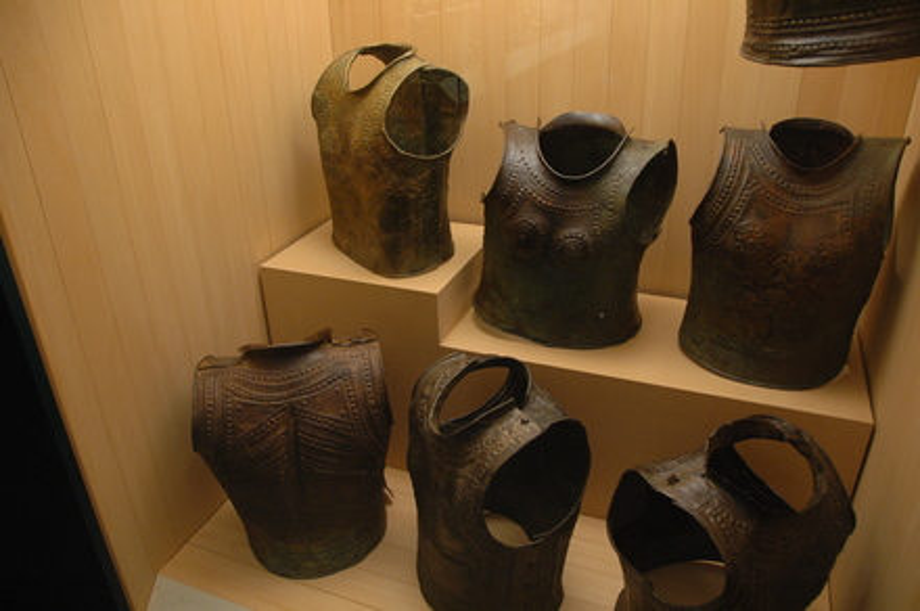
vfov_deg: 47.8
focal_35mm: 27
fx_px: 689
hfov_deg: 67.5
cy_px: 306
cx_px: 460
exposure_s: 1/20
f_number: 3.5
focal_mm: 18
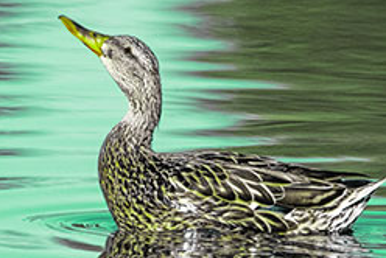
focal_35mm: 1911
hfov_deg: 1.1
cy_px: 194
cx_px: 100
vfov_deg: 0.7
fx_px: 20514
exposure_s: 1/3200
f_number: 12
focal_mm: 950
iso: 2000
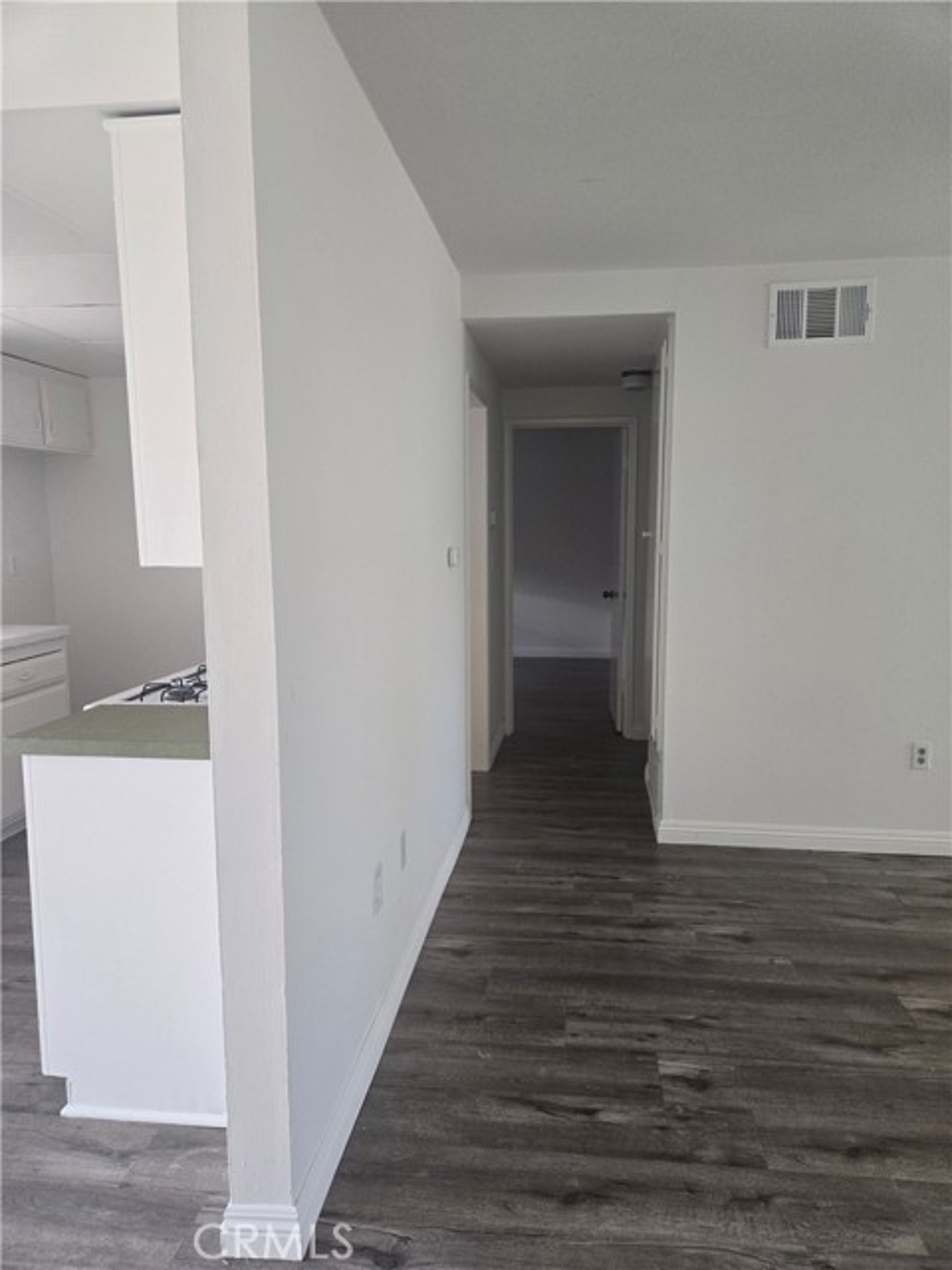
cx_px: 476
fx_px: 843
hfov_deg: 58.9
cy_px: 635
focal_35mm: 23
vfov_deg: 73.9
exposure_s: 1/180
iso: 200
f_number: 1.8
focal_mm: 5.4
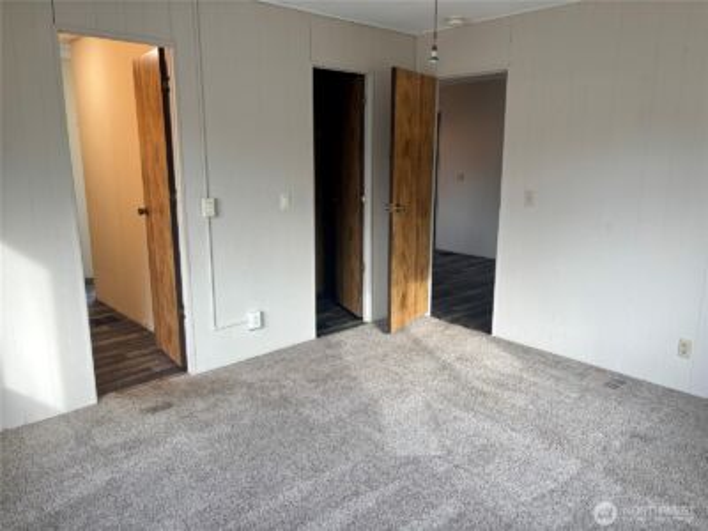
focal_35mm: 26
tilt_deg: -11.5
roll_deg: +0.1
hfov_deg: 67.3
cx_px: 354
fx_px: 532
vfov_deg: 53.1
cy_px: 266
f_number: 1.6
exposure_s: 1/120
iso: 64
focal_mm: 5.96
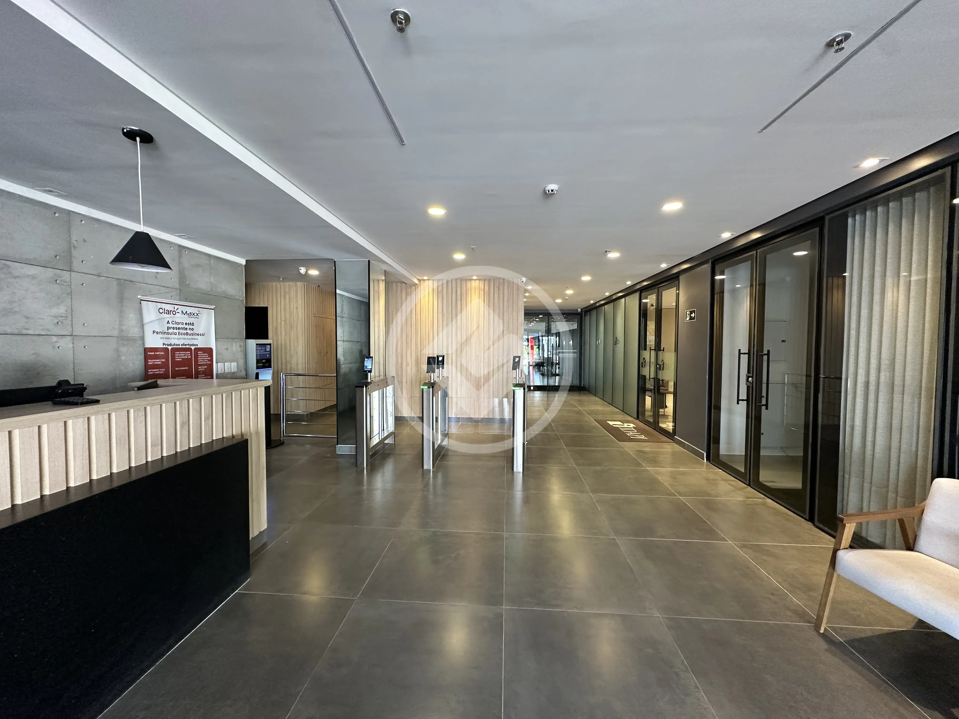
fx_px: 388
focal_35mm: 14
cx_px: 480
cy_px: 360
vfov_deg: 85.7
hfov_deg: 102.1
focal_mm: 2.22
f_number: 2.2
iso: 200
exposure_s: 1/60
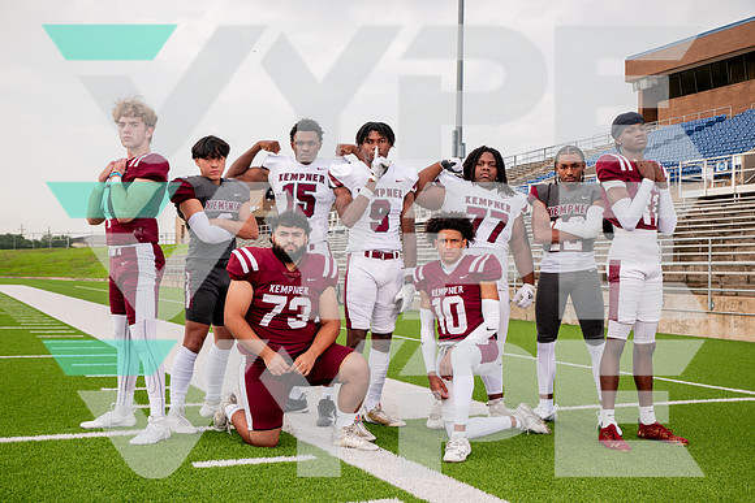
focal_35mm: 40
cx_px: 378
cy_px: 252
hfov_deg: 48.4
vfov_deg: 33.4
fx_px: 839
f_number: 7.1
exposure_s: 1/320
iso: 125
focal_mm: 40
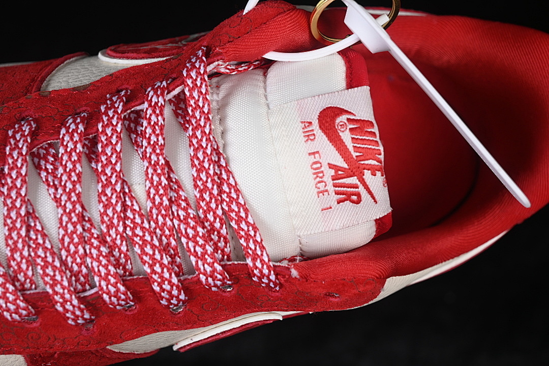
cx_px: 274
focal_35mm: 75
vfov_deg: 18.2
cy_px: 183
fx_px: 1144
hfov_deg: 27.0
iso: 160
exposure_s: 1/80
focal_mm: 50
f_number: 7.1
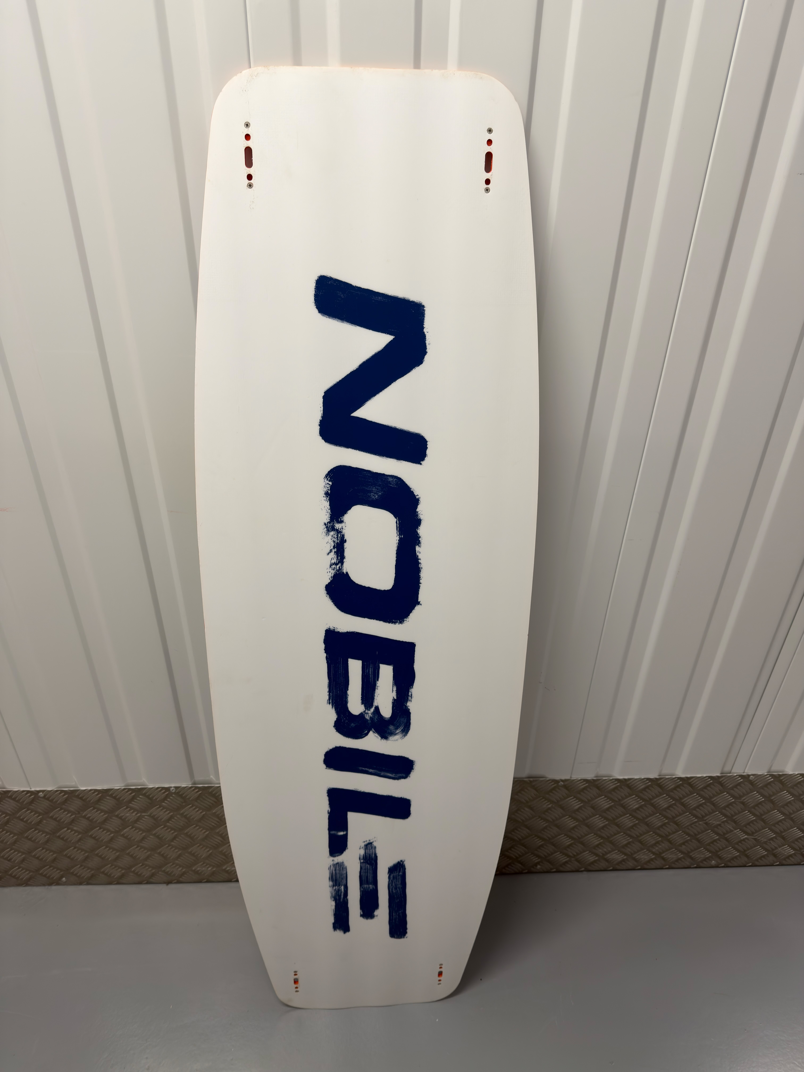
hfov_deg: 56.8
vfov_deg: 71.6
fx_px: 743
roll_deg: -1.7
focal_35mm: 24
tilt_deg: -33.2
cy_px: 536
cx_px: 402
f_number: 1.78
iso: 50
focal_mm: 6.76
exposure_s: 1/50
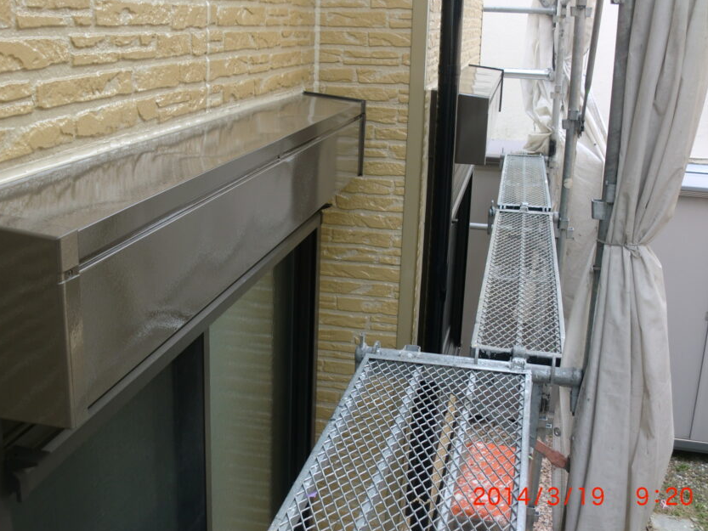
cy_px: 236
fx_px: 880
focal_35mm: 43
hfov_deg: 43.8
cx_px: 314
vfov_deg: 33.6
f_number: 3.1
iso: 64
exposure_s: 1/100
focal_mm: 6.3
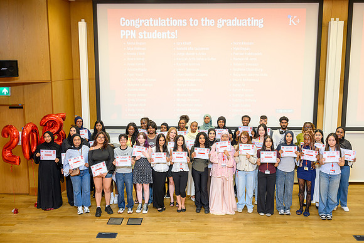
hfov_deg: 53.9
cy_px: 122
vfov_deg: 37.5
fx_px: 358
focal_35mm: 35
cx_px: 182
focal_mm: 35
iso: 1250
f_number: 2.8
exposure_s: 1/200
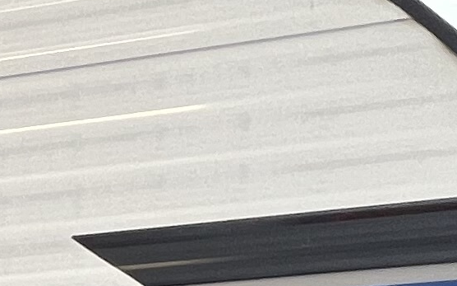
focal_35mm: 100
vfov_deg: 11.6
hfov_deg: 15.1
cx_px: -550
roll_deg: +0.8
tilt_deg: -0.4
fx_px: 1245
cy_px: 593
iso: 80
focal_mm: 1.57
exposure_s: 1/99
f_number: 1.8
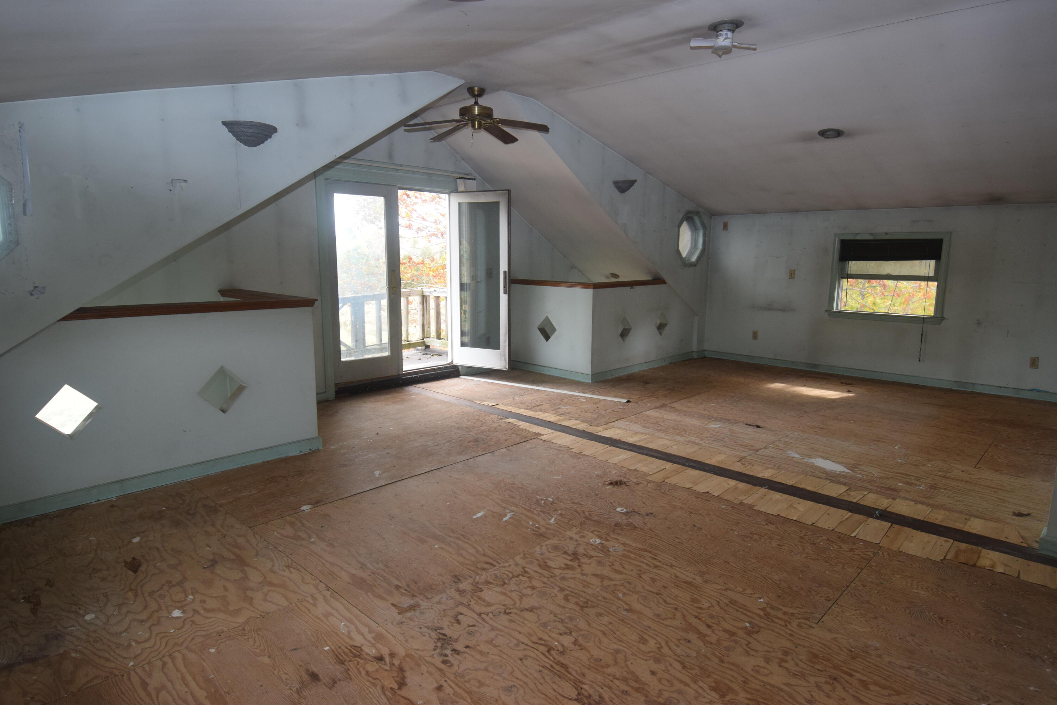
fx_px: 617
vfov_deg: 59.5
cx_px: 528
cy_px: 352
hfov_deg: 81.2
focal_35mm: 21
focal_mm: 14
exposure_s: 1/125
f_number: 5.6
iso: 640
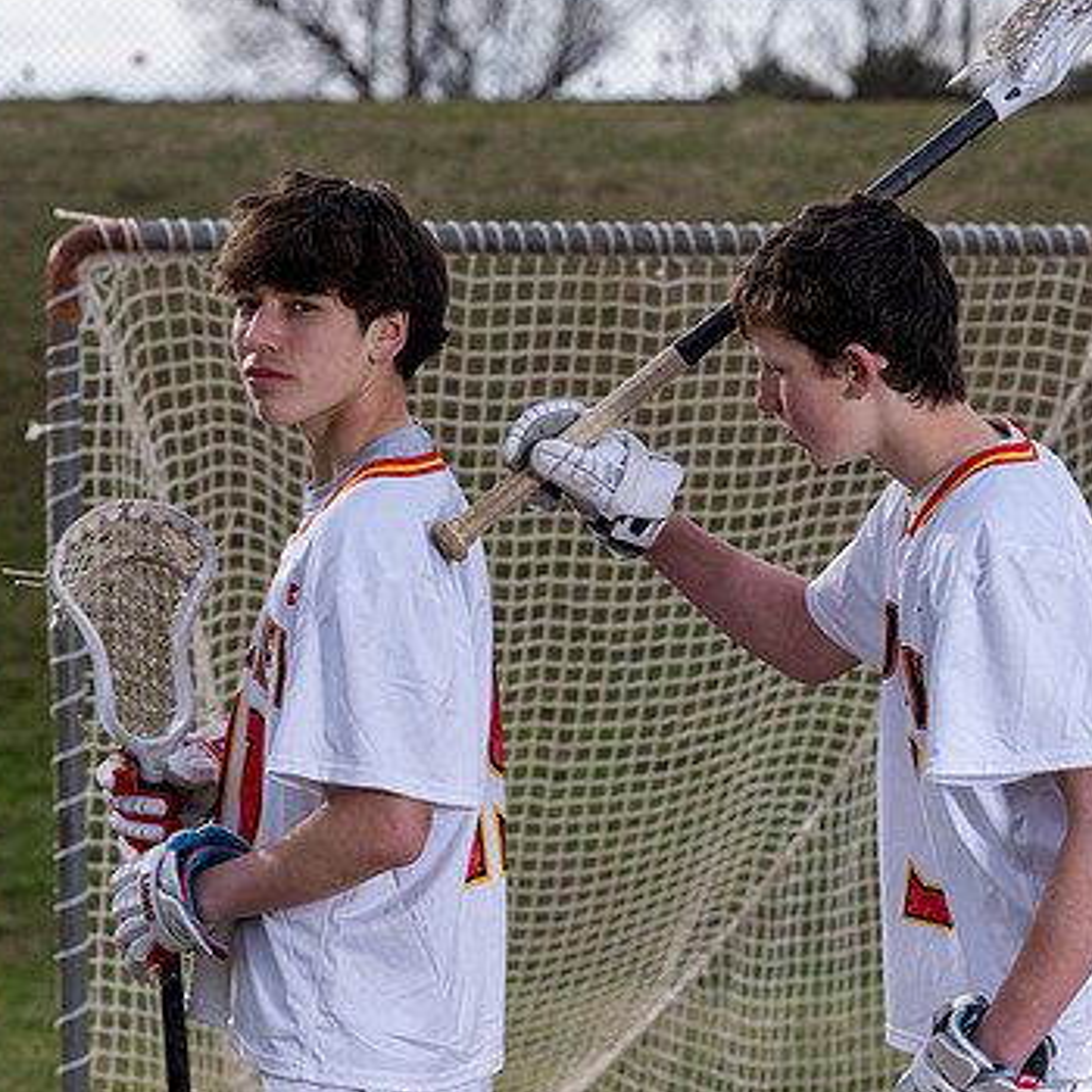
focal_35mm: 161
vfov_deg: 10.9
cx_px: 897
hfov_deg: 10.8
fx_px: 5746
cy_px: 598
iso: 80
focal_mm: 88
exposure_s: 1/200
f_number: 5
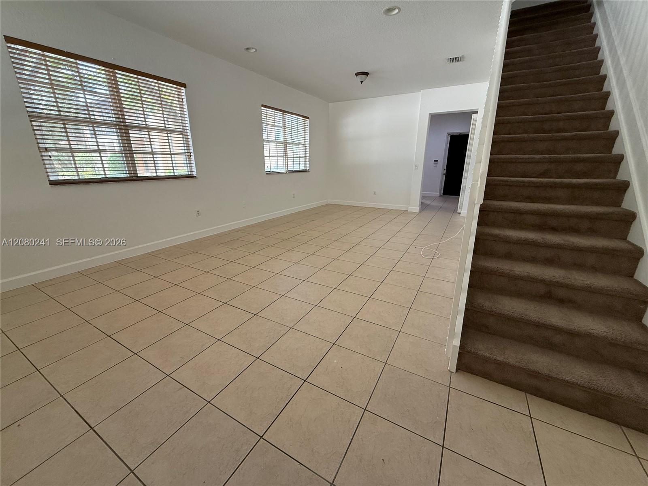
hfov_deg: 102.1
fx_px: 262
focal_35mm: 14
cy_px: 243
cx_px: 324
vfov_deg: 85.7
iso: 125
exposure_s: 1/99
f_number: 2.2
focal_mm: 2.22
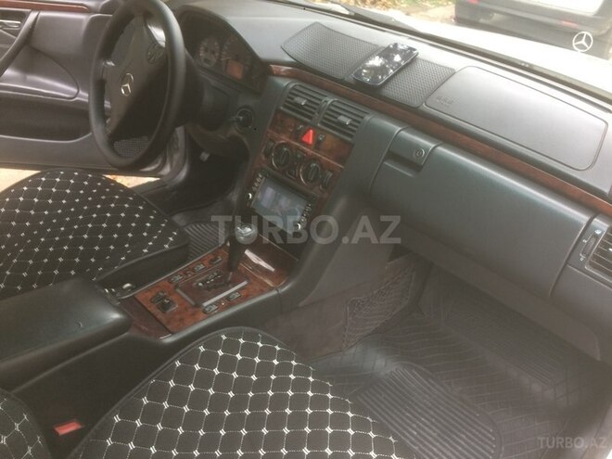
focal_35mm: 29
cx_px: 306
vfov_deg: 48.2
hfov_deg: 61.7
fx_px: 513
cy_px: 230
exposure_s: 1/33
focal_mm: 4.15
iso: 50
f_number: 2.2
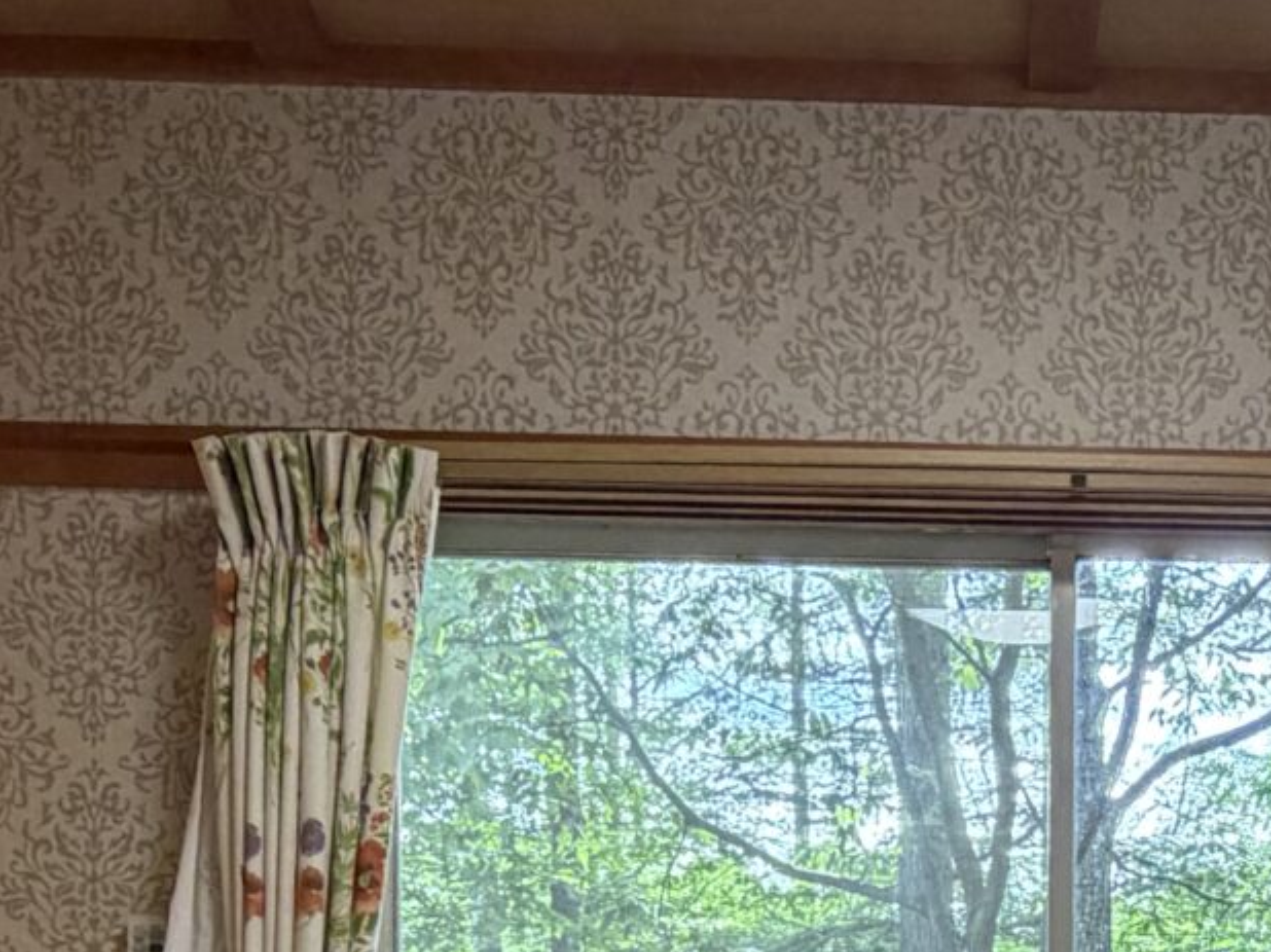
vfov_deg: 21.8
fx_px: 2129
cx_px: 1032
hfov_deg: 32.3
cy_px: 1347
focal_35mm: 58
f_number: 2.2
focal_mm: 2.22
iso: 200
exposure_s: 1/100
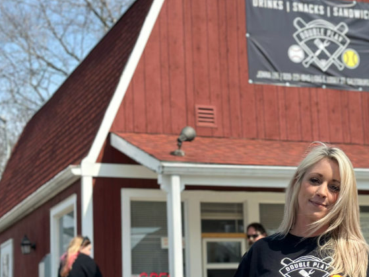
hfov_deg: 22.1
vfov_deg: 16.7
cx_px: 273
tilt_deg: +6.9
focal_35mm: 88
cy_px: 200
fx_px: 938
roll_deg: +2.6
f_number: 1.78
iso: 100
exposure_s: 1/4785
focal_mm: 6.86
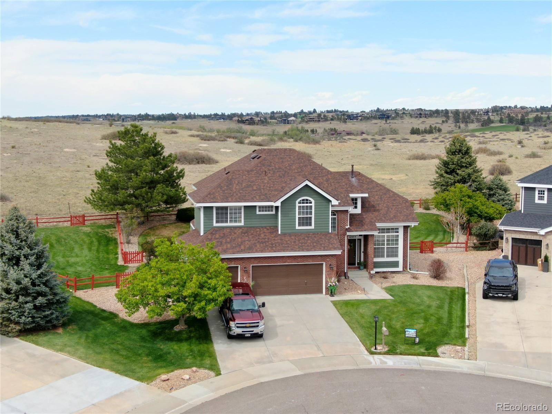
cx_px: 276
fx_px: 765
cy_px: 207
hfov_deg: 39.7
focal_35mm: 48
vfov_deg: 30.3
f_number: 3.8
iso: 100
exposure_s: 1/400
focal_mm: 8.6
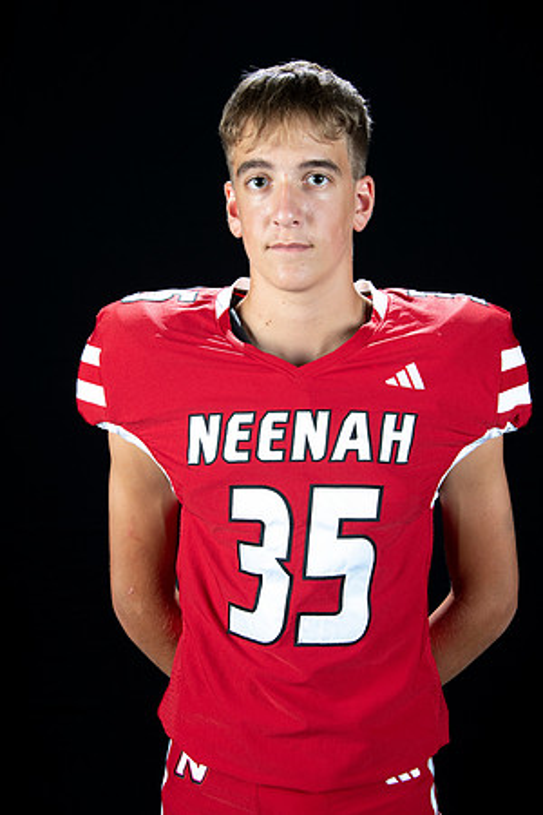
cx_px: 272
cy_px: 408
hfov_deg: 21.9
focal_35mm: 62
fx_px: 1403
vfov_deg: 32.4
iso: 320
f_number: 9
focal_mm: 62
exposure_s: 1/160
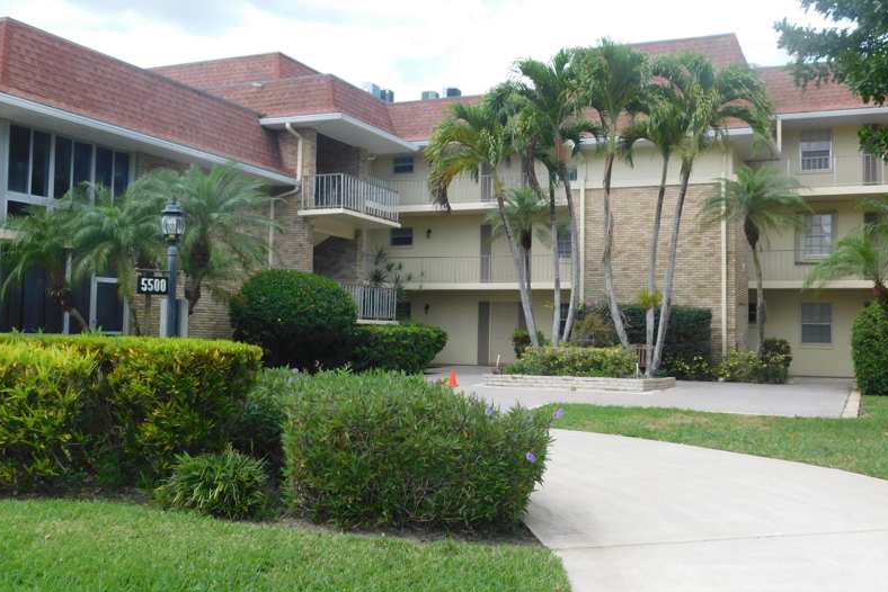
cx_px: 442
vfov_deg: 35.1
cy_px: 284
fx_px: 938
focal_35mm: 38
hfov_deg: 50.7
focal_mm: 6.3
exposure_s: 1/500
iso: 125
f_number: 3.5
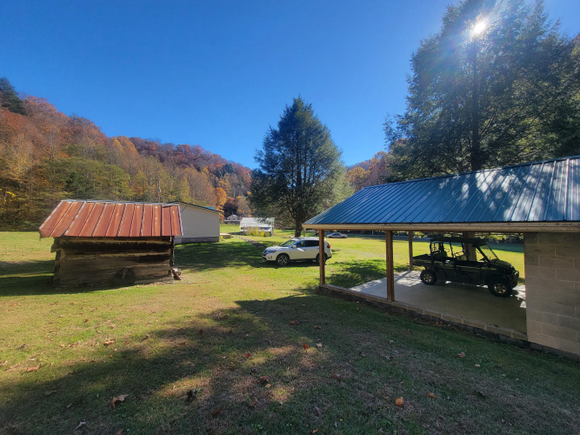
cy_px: 218
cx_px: 290
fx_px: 218
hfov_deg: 106.2
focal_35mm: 13
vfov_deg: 89.9
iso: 50
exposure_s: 1/703
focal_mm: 2.2
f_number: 2.2
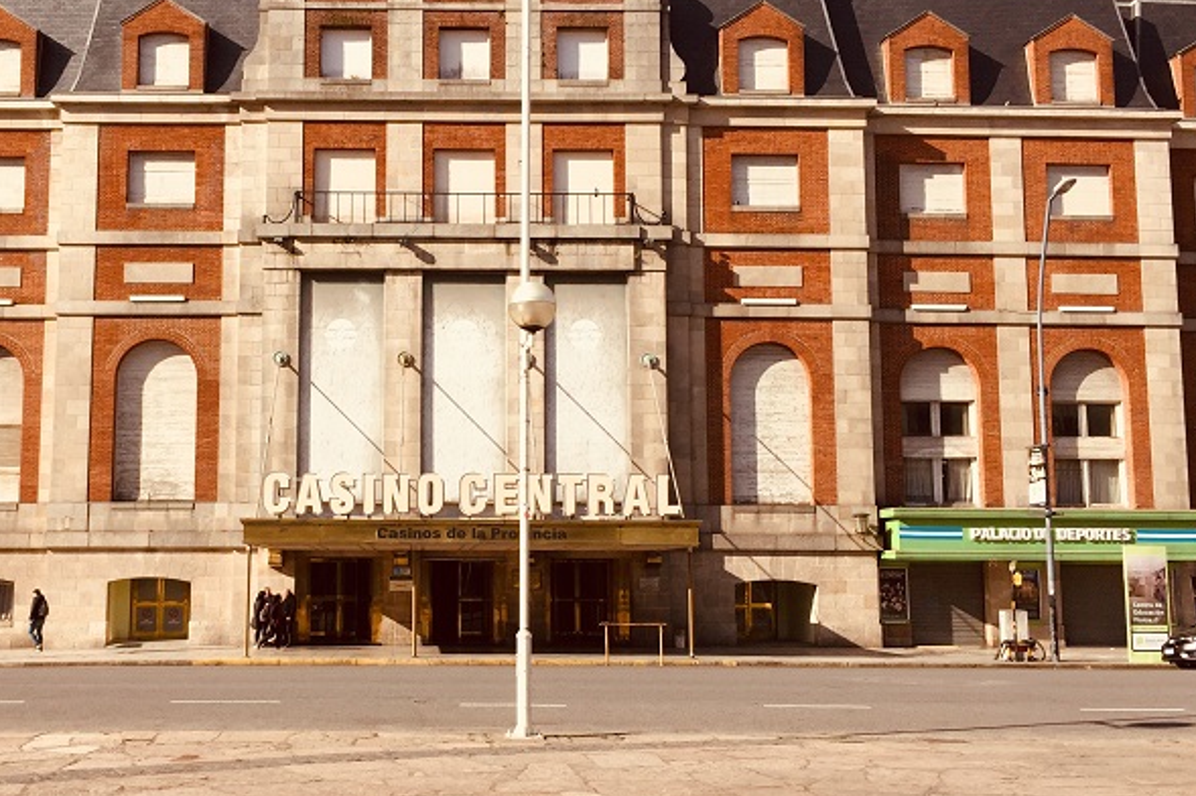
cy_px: 424
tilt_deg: +8.2
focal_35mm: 41
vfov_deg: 32.6
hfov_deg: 47.0
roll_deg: -1.1
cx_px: 443
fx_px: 1361
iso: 32
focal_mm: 4.15
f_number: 2.2
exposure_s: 1/1980
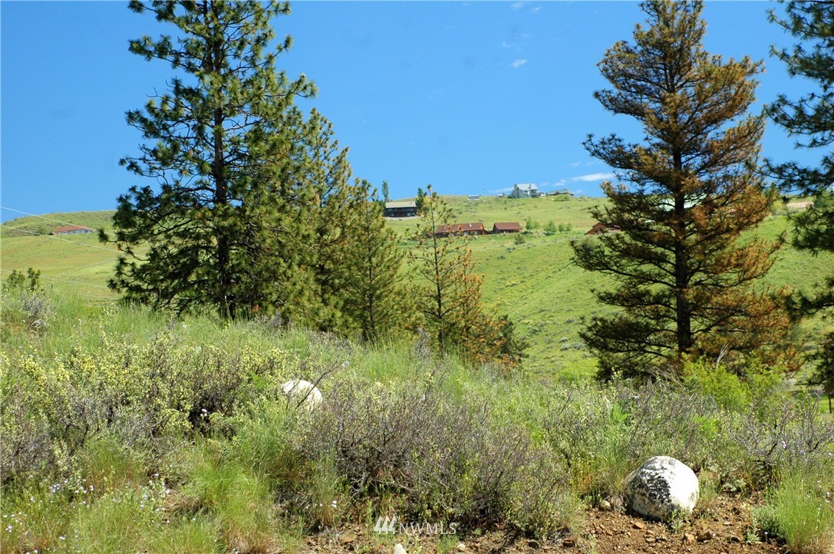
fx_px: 2430
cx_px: 417
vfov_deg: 13.0
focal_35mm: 105
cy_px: 277
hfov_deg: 19.5
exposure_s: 1/125
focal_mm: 70
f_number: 5.6
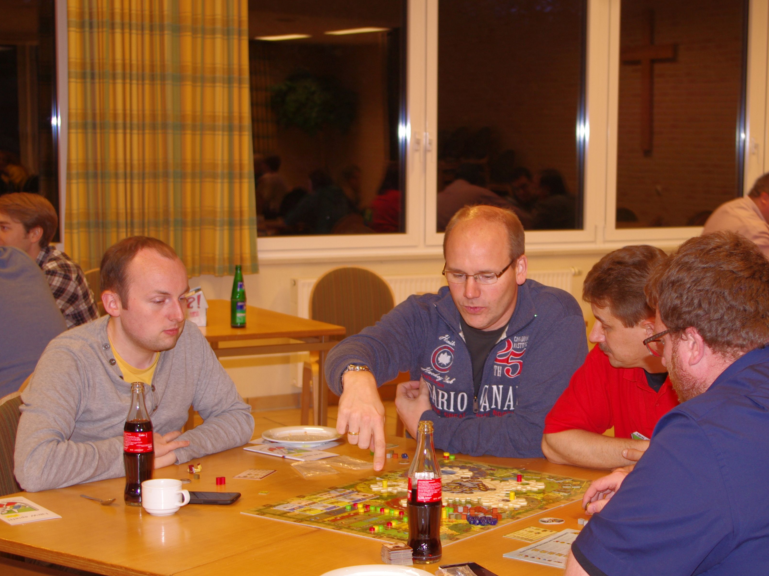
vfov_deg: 21.9
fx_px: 1488
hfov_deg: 28.9
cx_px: 480
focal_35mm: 67
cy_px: 327
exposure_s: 1/25
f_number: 4.5
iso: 200
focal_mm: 35
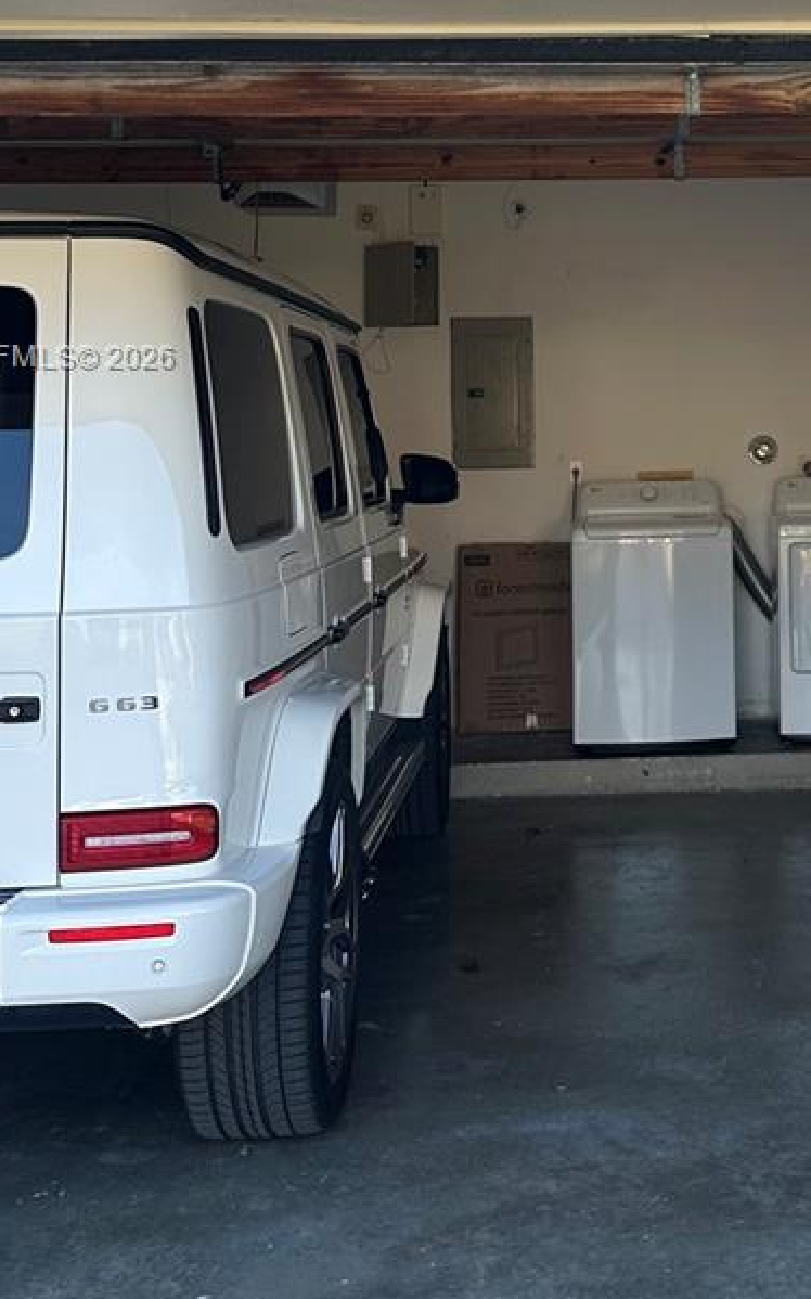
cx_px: 748
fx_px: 1805
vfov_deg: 38.8
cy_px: 360
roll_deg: +0.9
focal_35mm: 51
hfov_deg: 24.5
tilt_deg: +5.9
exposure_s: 1/634
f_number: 1.78
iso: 80
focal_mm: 6.86
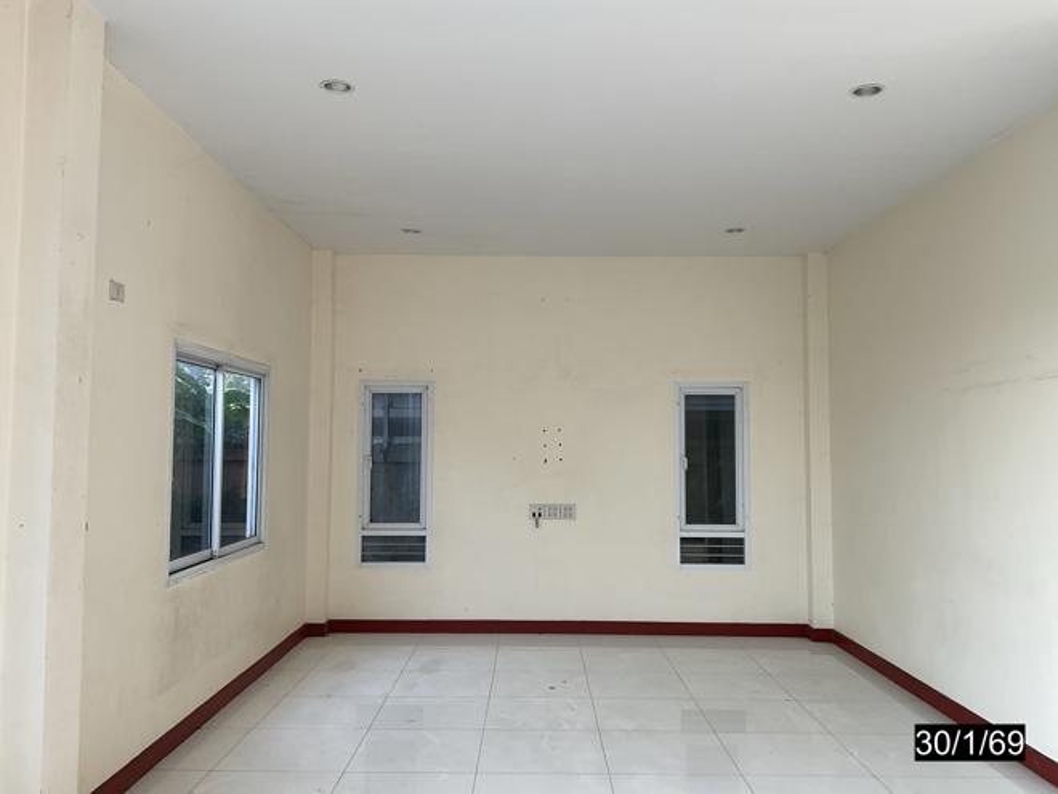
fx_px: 886
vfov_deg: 48.2
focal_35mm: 29
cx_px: 529
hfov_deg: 61.7
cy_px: 397
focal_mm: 3
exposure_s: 1/104
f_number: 1.8
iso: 16
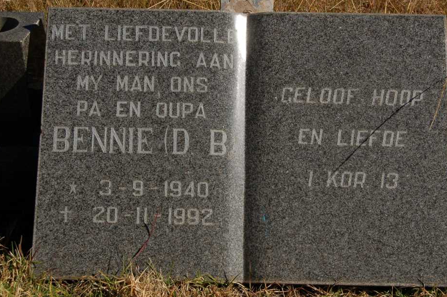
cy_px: 112
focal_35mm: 74
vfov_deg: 18.4
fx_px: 918
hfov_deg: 27.3
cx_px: 253
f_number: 6.3
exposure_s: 1/1000
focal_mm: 38
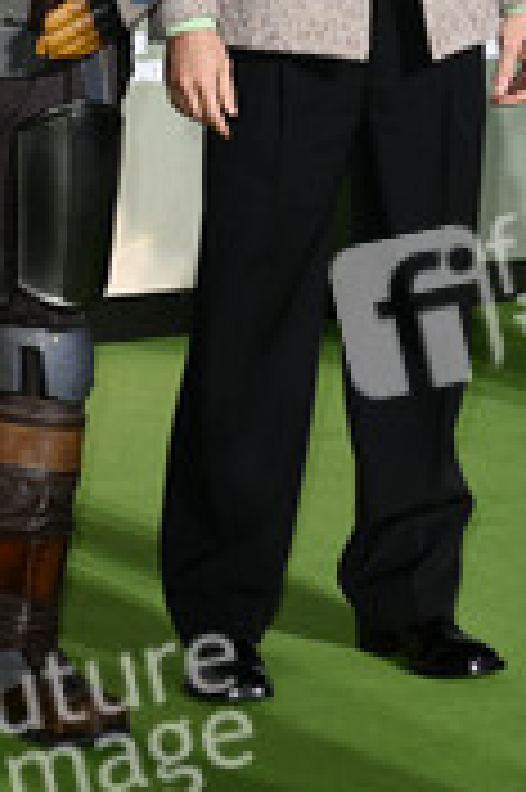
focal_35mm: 205
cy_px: 68
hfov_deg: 6.7
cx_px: 153
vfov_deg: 10.0
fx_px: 4501
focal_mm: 90
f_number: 6.3
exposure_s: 1/250
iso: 500
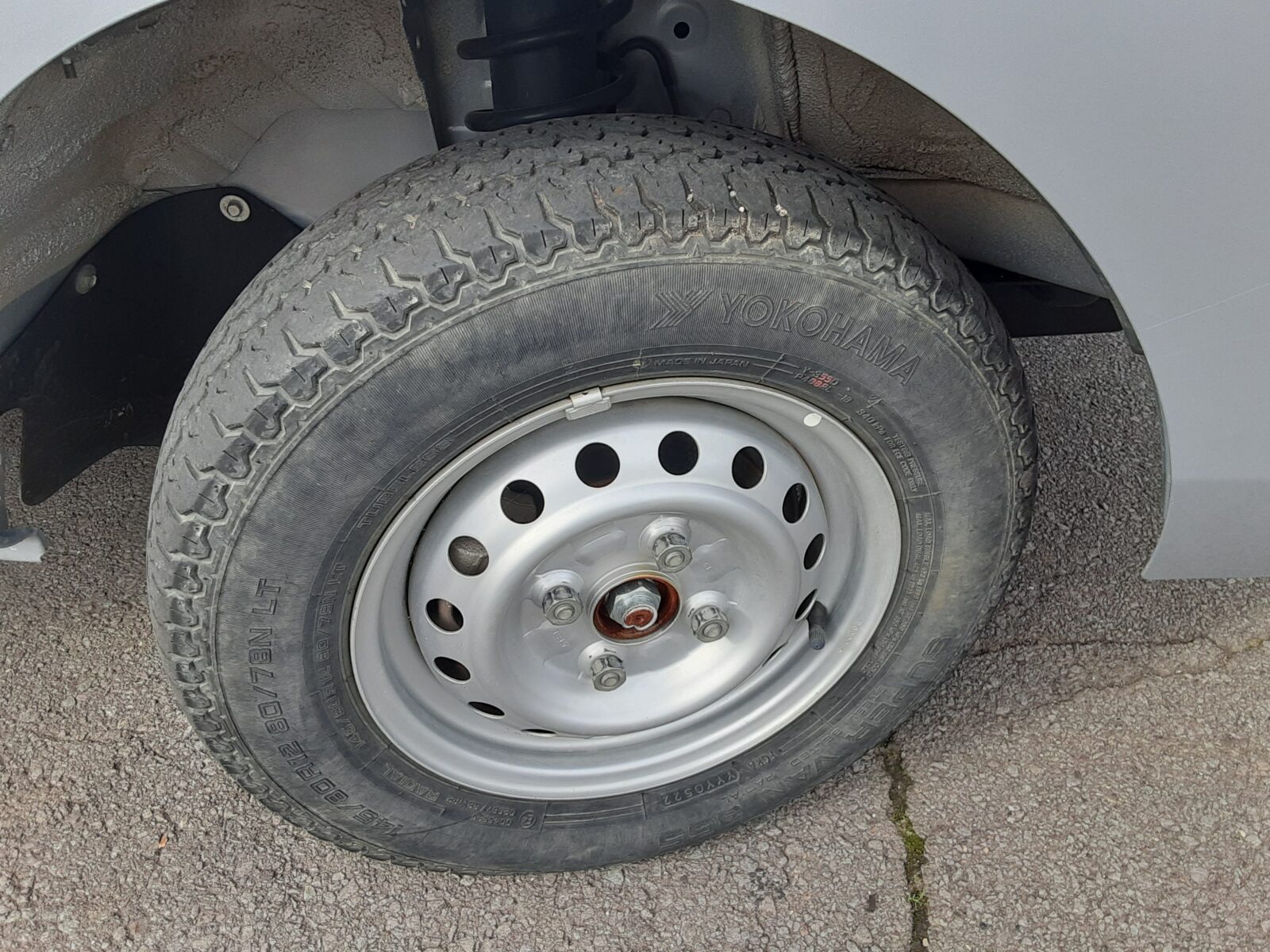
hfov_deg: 65.3
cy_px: 476
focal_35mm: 27
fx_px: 991
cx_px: 635
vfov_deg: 51.4
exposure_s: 1/359
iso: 40
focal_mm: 2.91
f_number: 1.9
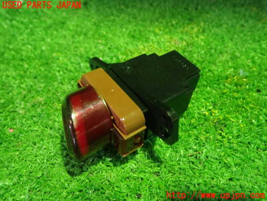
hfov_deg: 56.8
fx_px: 247
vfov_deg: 44.2
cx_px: 134
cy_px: 100
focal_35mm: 32
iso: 800
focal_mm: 5.79
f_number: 2.4
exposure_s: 1/20
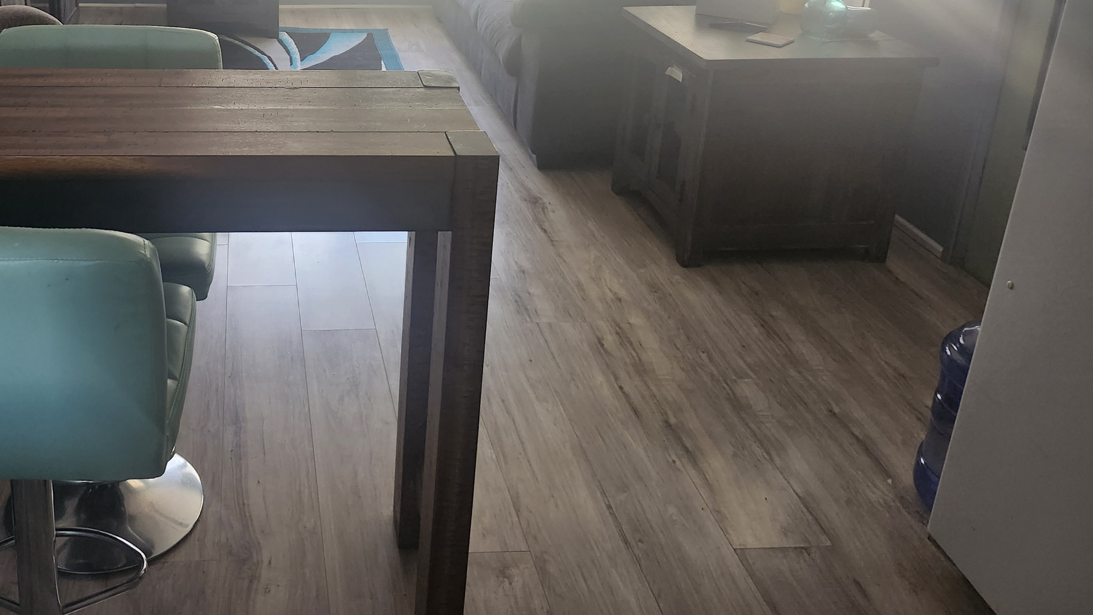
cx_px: 330
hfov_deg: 55.0
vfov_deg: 32.4
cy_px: 86
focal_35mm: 35
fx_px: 1014
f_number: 1.8
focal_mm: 5.54
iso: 400
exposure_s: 1/120
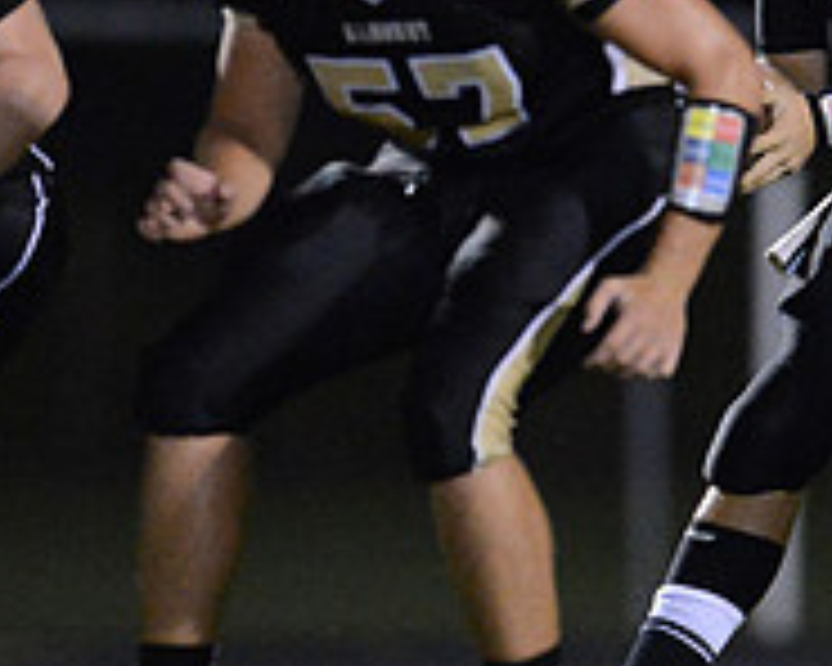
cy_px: 128
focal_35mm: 1180
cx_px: 450
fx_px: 29056
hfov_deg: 1.6
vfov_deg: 1.3
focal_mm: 400
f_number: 2.8
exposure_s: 1/640
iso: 12800
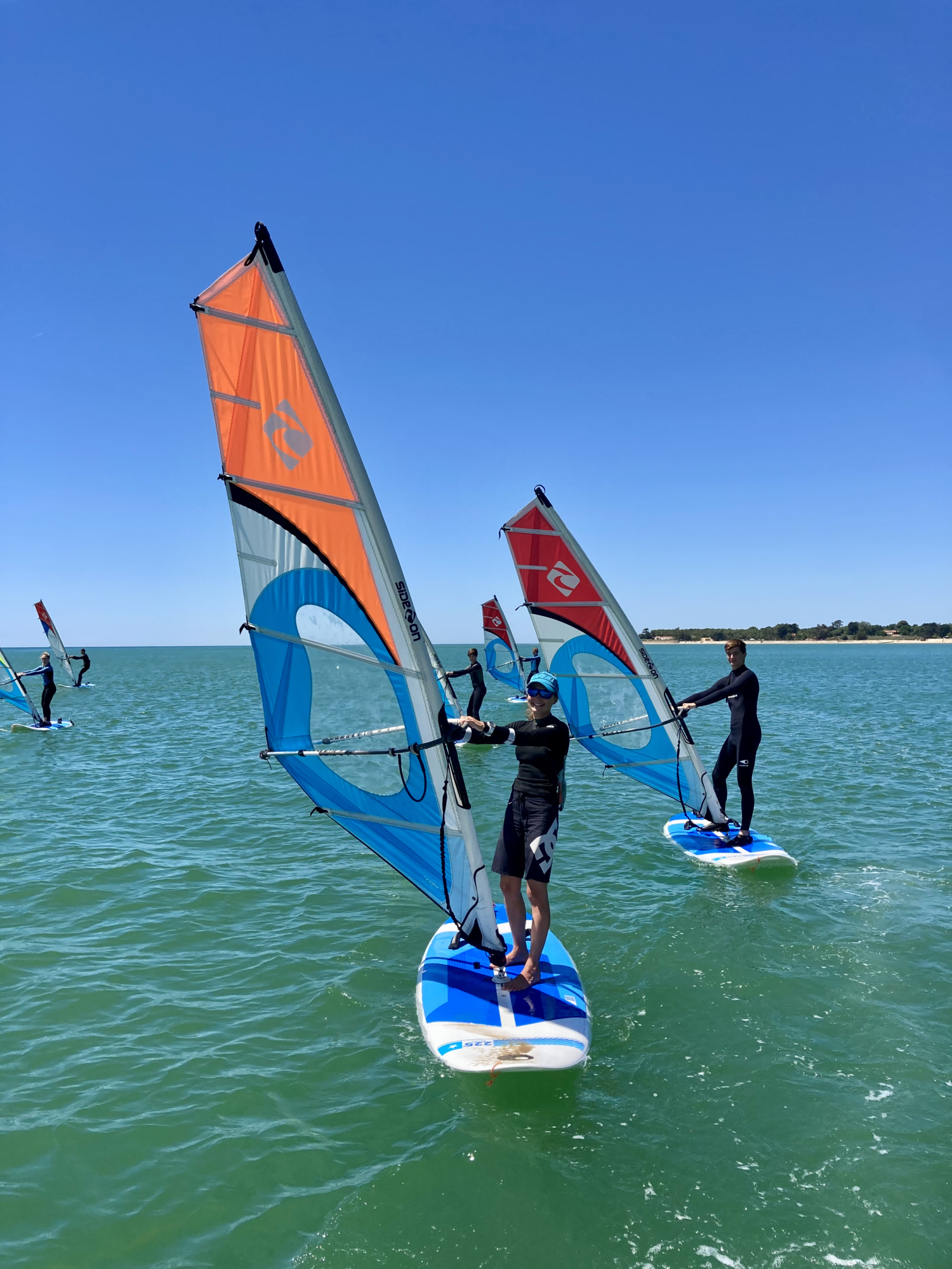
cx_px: 476
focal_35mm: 28
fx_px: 1027
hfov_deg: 49.7
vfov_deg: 63.4
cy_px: 634
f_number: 1.8
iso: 20
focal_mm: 3.99
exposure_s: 1/2000
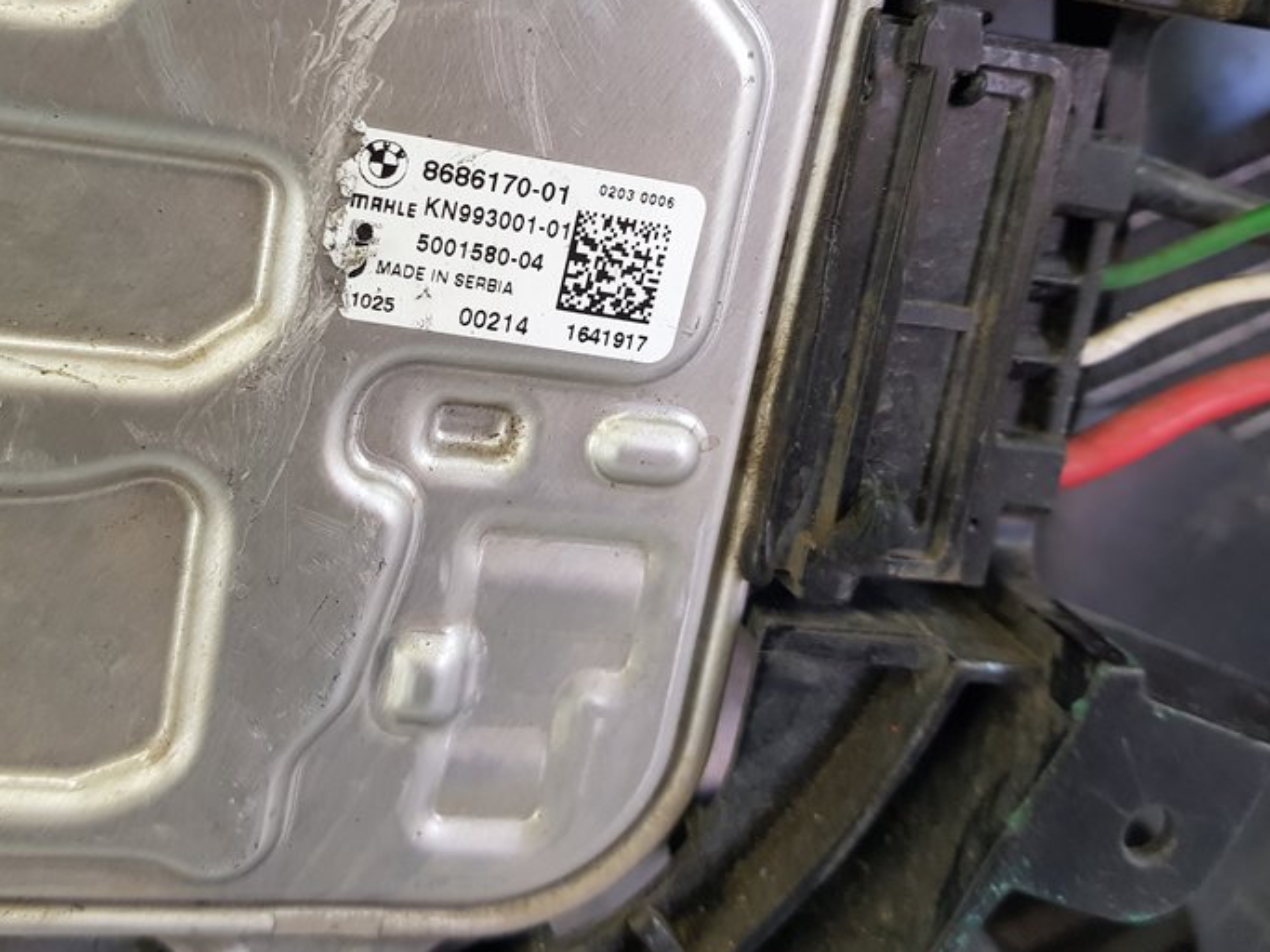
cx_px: 472
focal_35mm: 39
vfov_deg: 36.4
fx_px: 1431
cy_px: 316
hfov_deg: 47.4
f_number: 1.7
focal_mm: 4.2
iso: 100
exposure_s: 1/100
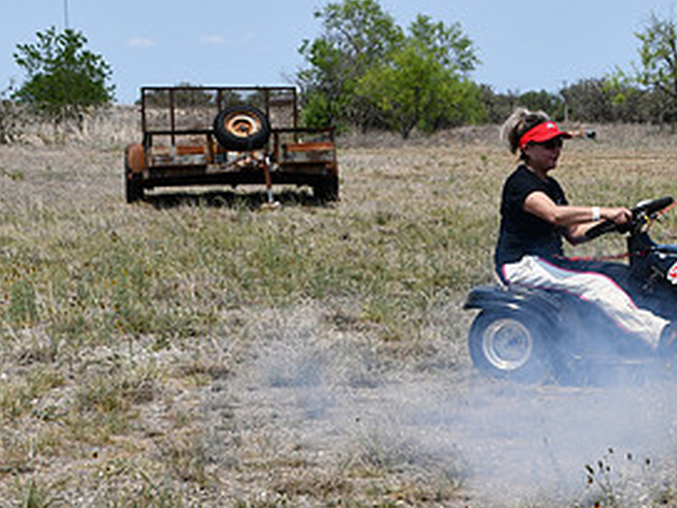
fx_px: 2406
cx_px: 572
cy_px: 268
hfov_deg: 15.9
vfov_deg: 12.0
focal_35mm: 123
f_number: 10
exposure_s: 1/400
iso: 100
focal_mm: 40
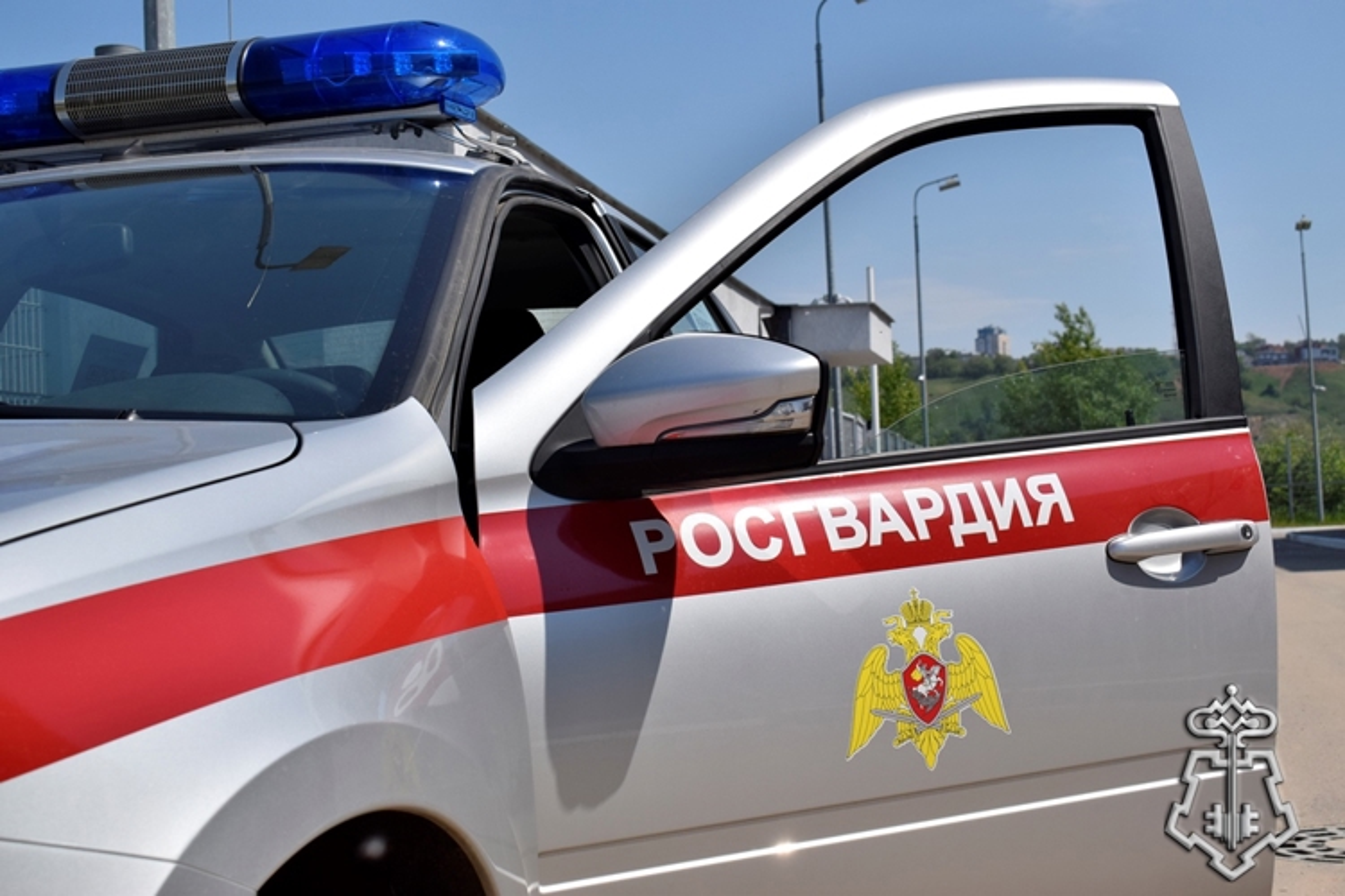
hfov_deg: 41.1
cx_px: 672
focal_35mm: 48
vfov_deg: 28.1
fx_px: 1793
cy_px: 448
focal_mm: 32
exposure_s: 1/2000
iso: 280
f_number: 8
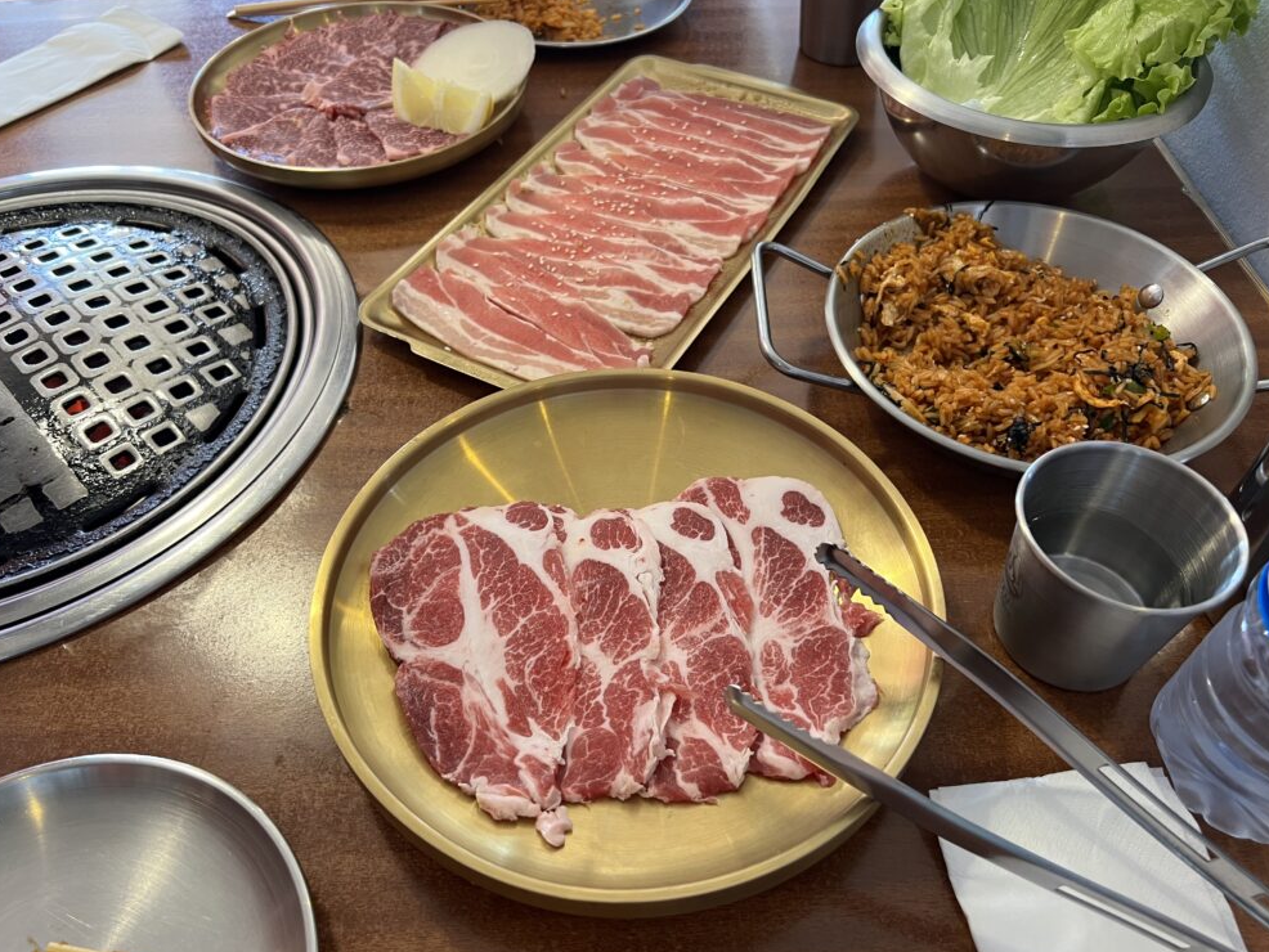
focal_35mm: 27
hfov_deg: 65.3
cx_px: 624
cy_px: 489
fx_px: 990
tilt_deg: -49.3
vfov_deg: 51.4
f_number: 1.5
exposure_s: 1/50
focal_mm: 5.7
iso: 100
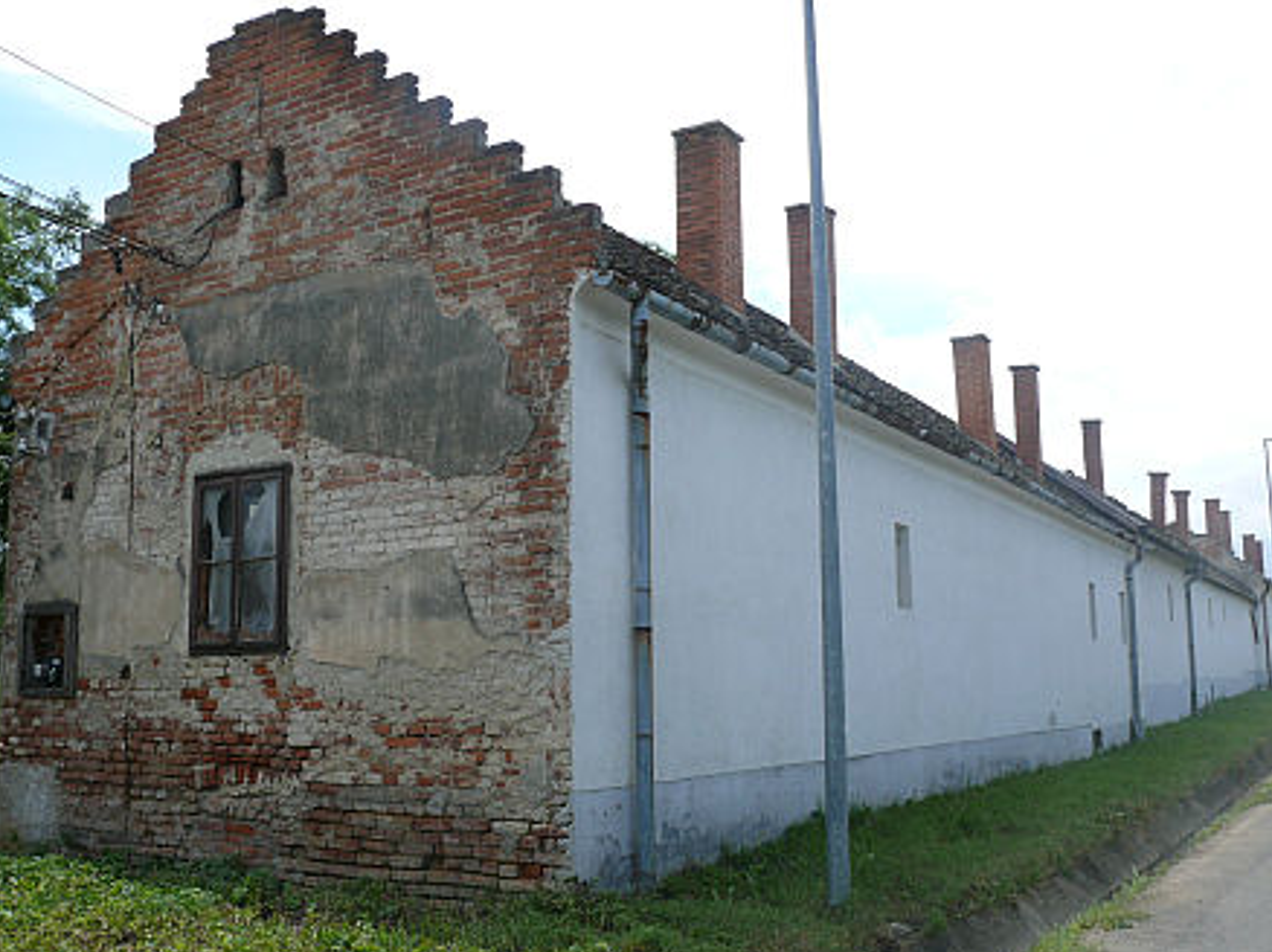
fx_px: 1322
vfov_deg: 39.6
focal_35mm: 36
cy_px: 485
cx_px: 648
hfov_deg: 51.4
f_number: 5.6
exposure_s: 1/400
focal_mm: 7.4
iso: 100
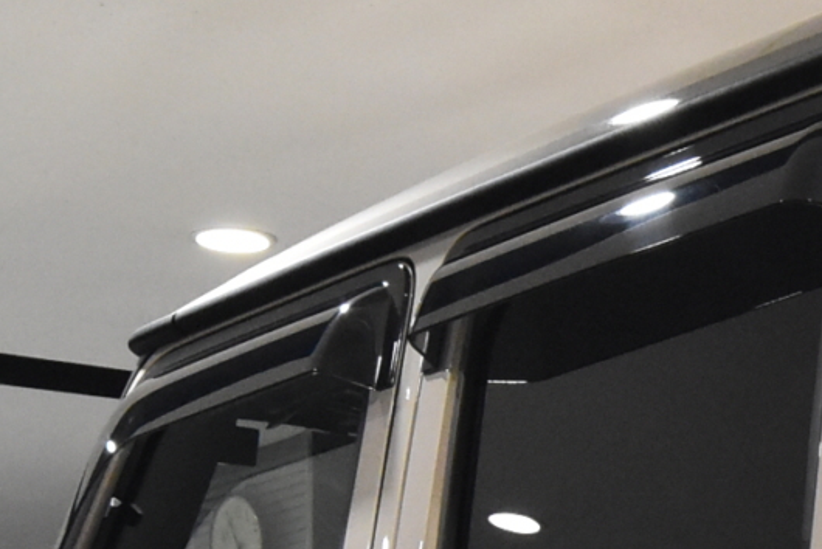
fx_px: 3312
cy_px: 934
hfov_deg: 13.2
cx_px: 1321
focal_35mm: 145
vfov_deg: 9.1
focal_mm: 20
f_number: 8
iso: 2800
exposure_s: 1/30
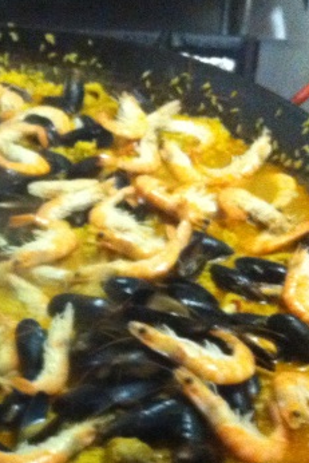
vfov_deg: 23.8
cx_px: -119
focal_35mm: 84
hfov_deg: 15.3
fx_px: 1080
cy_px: 365
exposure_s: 1/15
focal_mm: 3.85
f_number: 2.8
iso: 1000
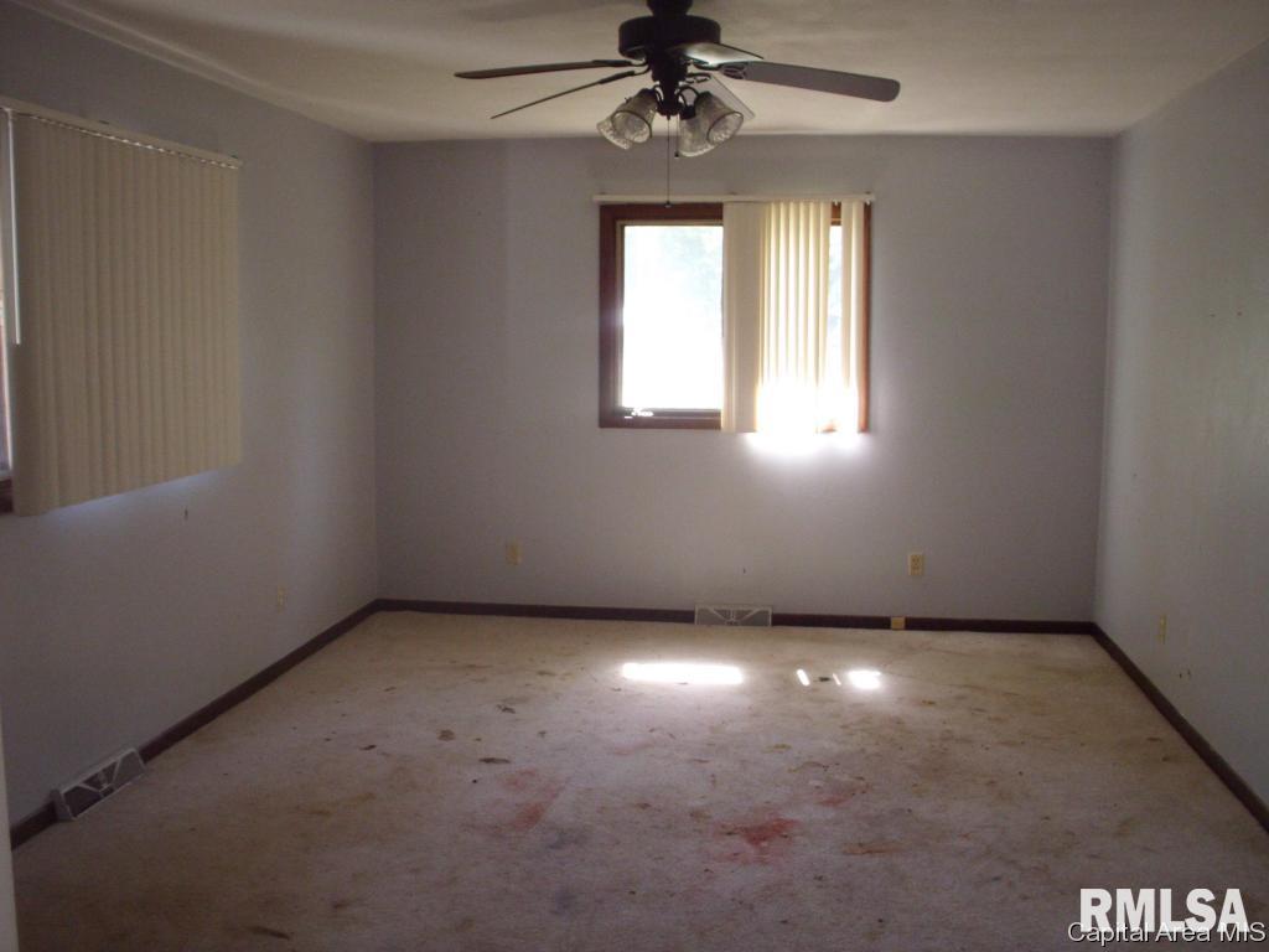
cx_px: 634
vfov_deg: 37.7
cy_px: 476
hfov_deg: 49.0
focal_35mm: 38
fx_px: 1393
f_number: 2.9
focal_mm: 6.3
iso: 400
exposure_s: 1/60
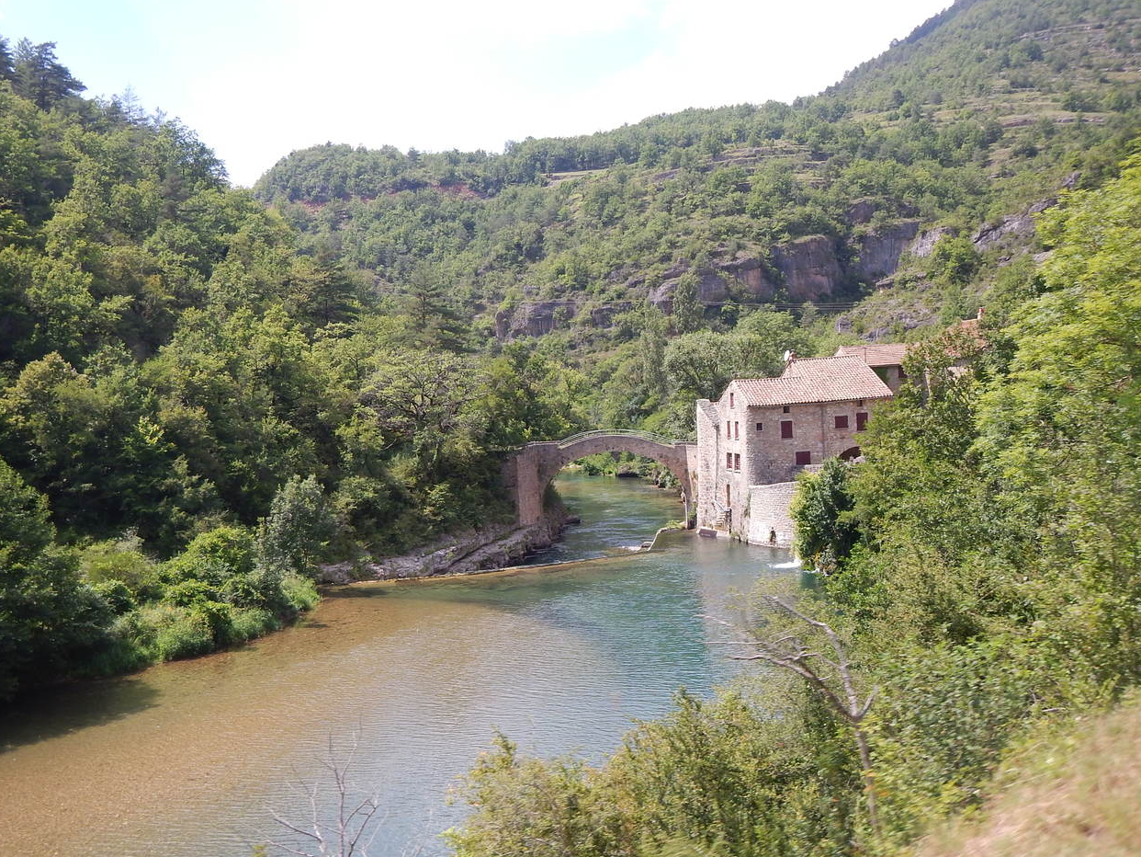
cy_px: 439
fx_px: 1121
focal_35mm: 34
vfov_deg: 41.8
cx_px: 563
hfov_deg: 53.9
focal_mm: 5.9
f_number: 3.9
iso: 125
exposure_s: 1/400
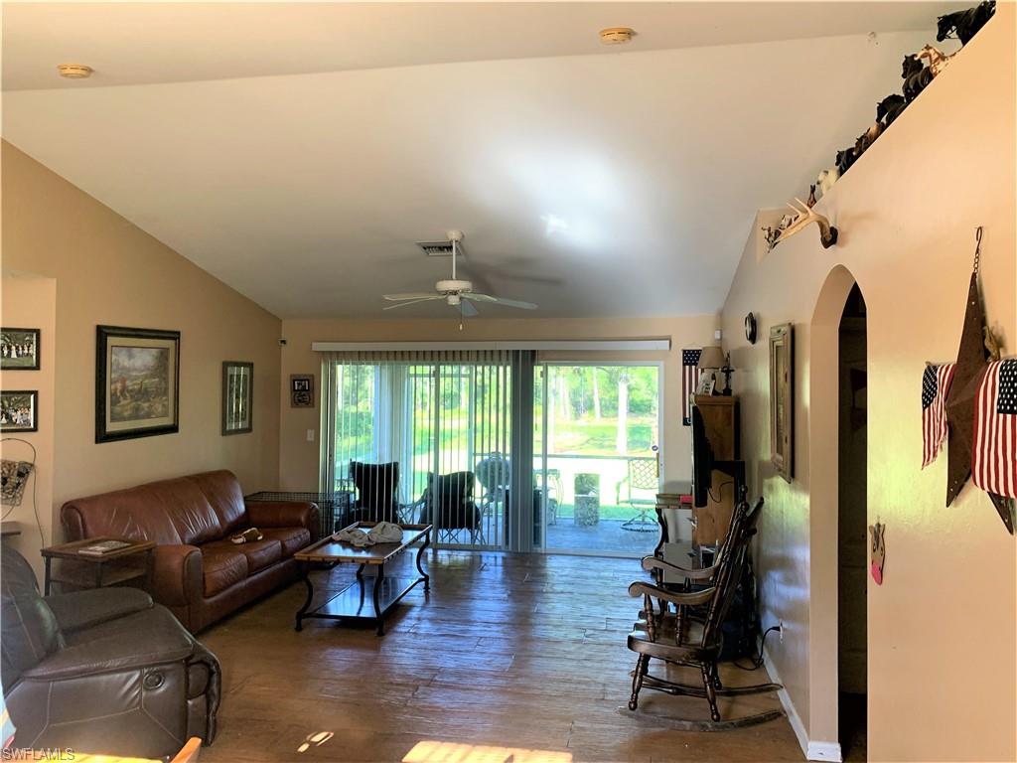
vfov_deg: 53.1
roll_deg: -0.1
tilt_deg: -0.2
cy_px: 382
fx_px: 764
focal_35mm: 26
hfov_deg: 67.3
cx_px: 508
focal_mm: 4.25
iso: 100
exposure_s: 1/87
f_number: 1.8
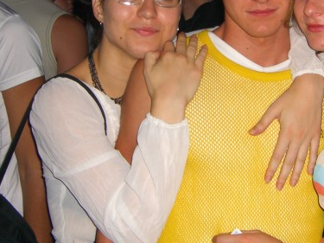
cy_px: 71
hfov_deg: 23.9
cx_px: 237
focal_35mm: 81
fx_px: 758
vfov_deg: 18.1
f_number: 2.8
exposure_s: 1/60
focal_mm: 7.9
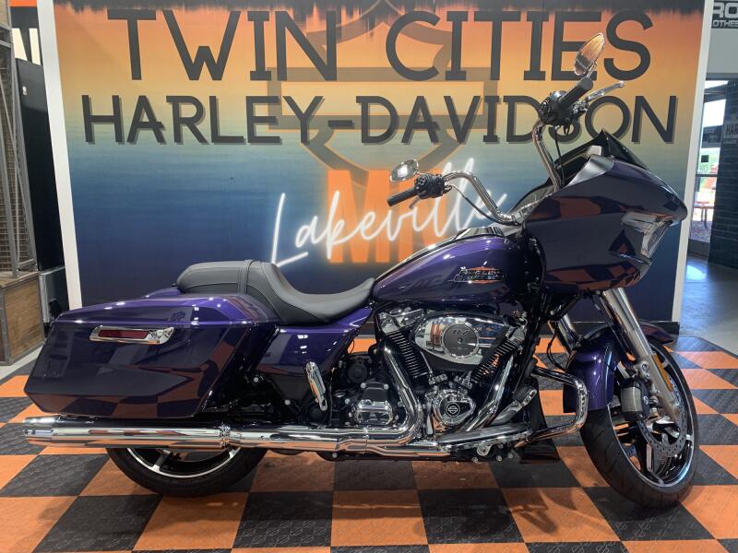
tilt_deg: -10.0
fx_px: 554
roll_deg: +0.3
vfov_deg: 53.1
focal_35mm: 26
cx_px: 369
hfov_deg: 67.3
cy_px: 276
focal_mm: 4.25
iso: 80
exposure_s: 1/60
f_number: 1.8
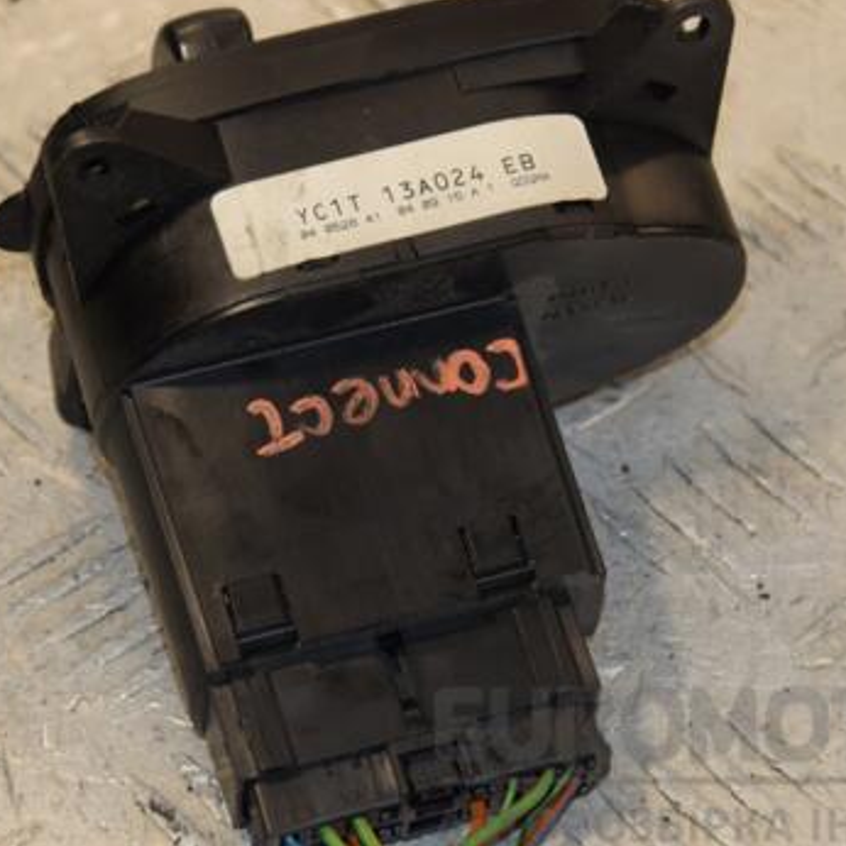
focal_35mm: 199
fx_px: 5502
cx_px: 389
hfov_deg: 8.8
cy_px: 399
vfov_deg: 8.8
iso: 800
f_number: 7.1
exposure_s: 1/200
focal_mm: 90
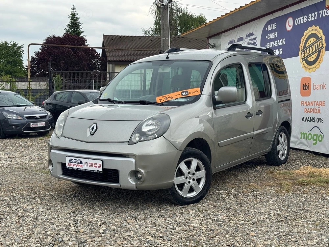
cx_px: 164
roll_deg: +0.3
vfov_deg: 30.3
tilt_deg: -3.4
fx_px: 456
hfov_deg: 39.7
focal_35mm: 48
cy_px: 124
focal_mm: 6.76
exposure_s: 1/876
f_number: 1.78
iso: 64
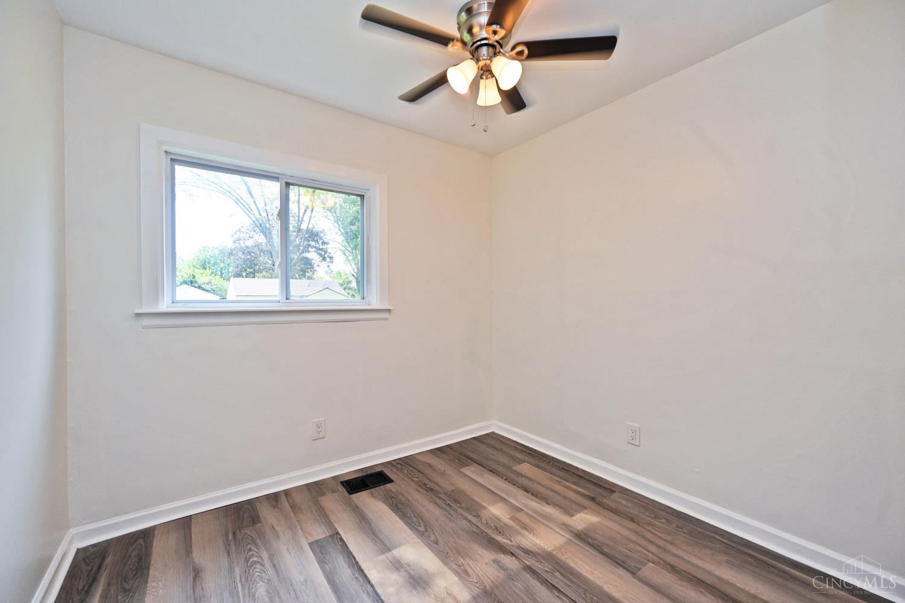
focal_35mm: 15
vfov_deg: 77.3
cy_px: 302
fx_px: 377
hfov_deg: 100.4
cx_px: 452
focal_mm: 15
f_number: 5.6
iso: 200
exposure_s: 1/125
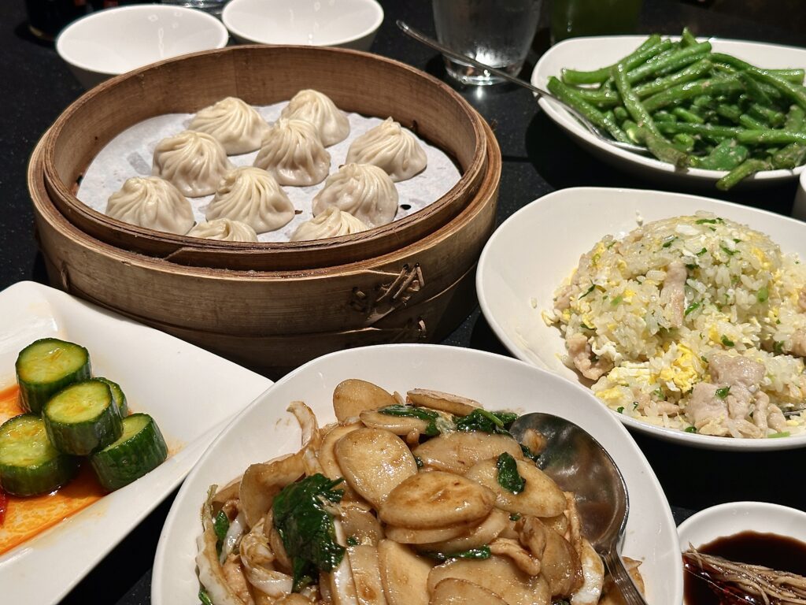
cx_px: 403
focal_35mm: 48
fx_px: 1118
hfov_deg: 39.7
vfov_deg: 30.3
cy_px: 302
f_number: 1.78
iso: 80
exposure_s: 1/60
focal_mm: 6.86
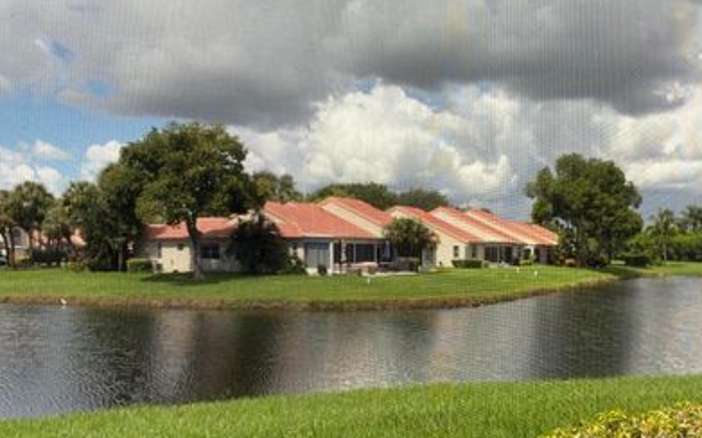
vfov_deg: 33.4
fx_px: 727
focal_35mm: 38
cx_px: 431
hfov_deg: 51.1
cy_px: 274
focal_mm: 3
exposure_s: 1/842
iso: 25
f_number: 1.8
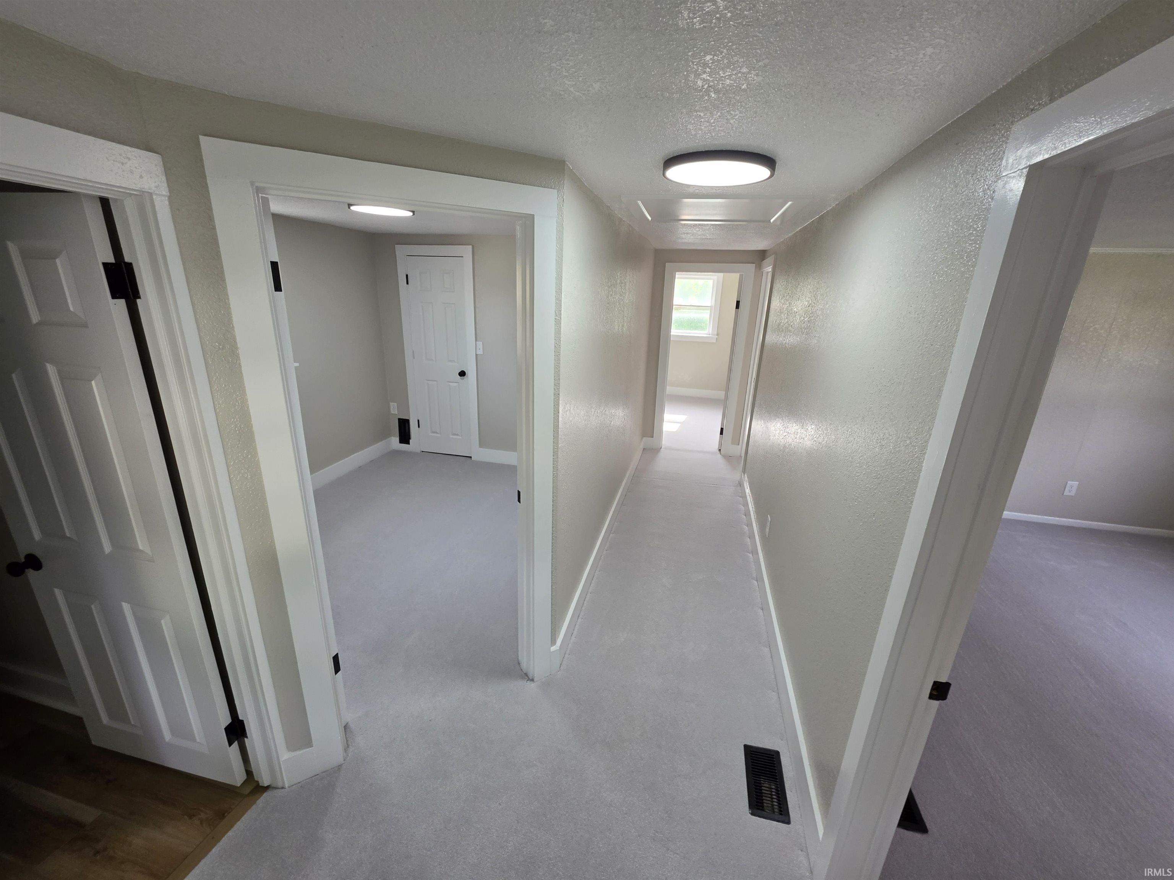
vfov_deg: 89.9
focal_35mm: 13
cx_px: 587
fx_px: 441
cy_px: 440
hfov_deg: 106.2
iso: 100
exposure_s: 1/120
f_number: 1.9
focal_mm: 2.2
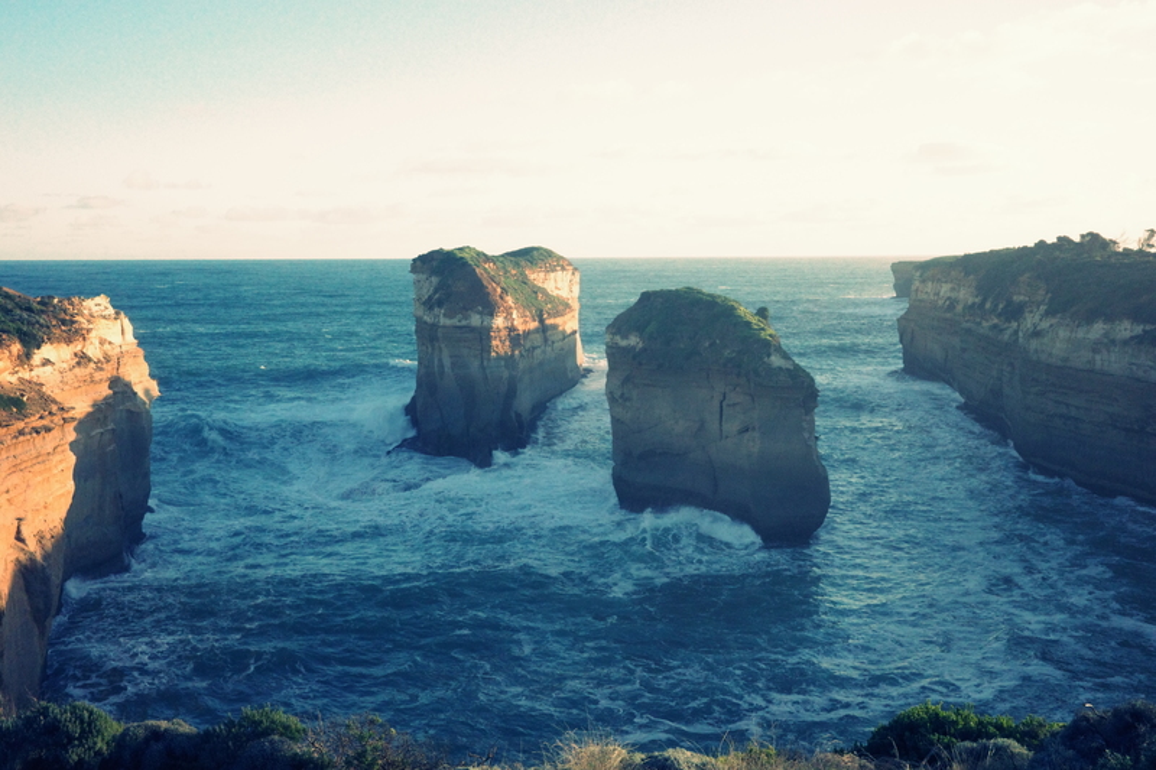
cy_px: 385
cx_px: 578
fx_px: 1284
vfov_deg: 33.4
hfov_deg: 48.5
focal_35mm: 40
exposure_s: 1/500
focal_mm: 26
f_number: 16
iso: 2500
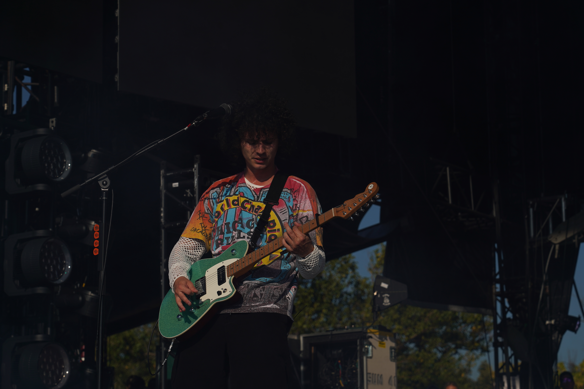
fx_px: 1703
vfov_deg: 13.0
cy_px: 194
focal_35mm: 105
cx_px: 292
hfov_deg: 19.5
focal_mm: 105
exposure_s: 1/1000
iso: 100
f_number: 8
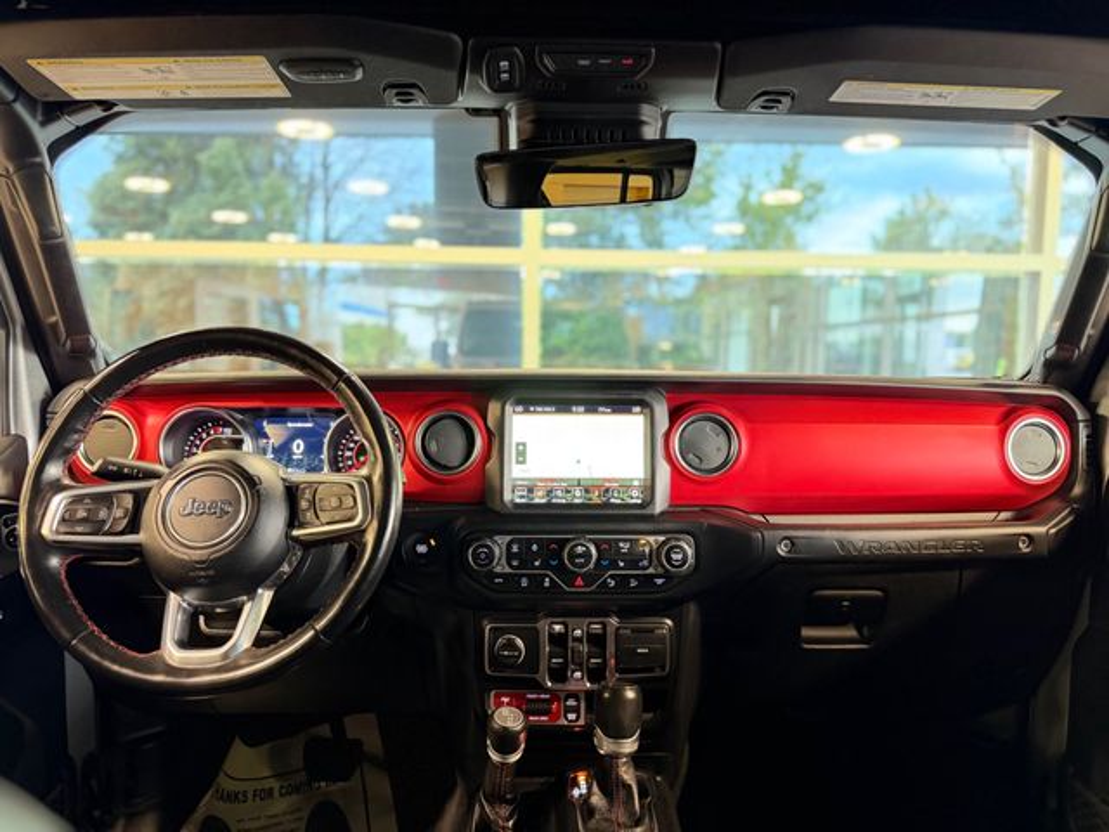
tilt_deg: -5.4
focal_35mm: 24
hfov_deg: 71.6
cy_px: 416
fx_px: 769
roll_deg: -0.7
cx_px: 554
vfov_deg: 56.8
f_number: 1.78
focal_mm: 6.76
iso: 1000
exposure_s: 1/40
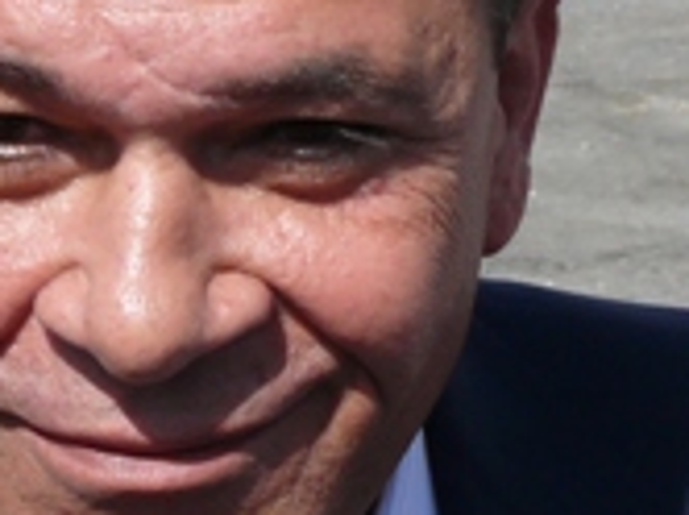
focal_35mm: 128
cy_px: 108
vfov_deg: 11.5
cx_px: -17
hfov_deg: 15.1
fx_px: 2544
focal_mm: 11.1
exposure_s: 1/500
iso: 100
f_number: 5.6
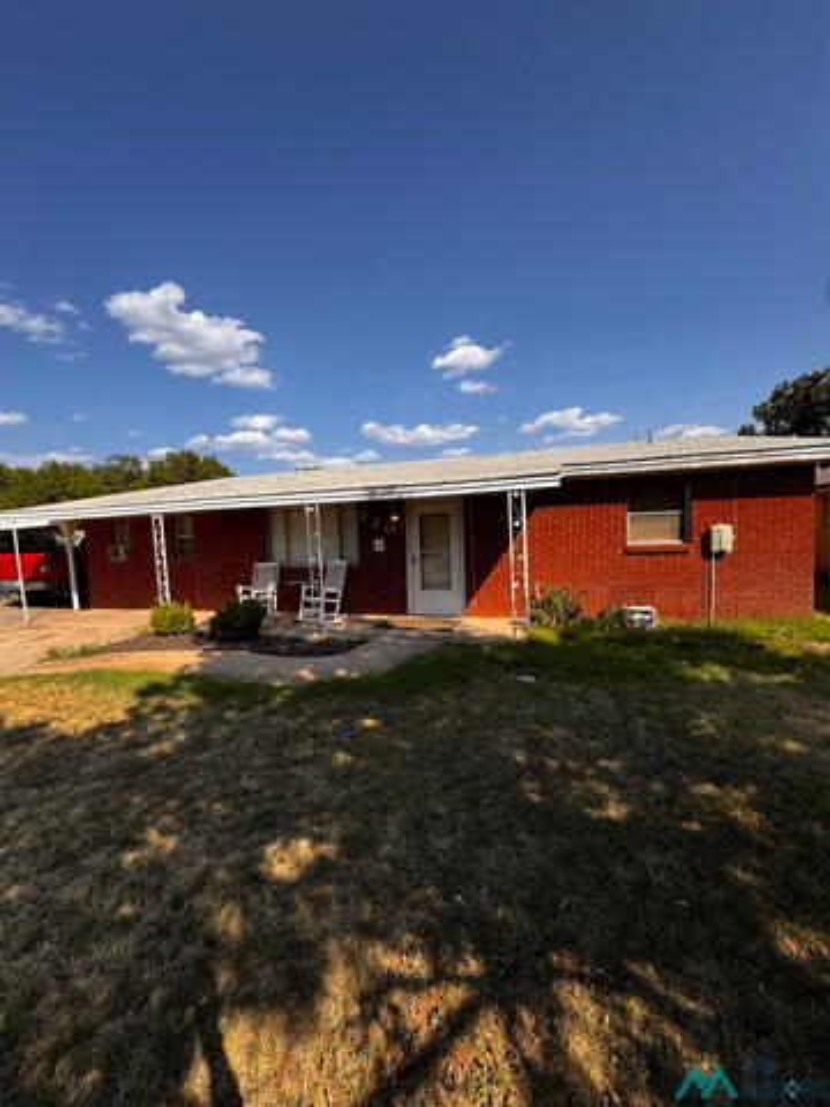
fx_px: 448
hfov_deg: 85.7
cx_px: 415
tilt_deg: -1.7
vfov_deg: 102.1
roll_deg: +2.3
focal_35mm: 14
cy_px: 554
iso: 40
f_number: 2.2
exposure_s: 1/1748
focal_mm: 2.22
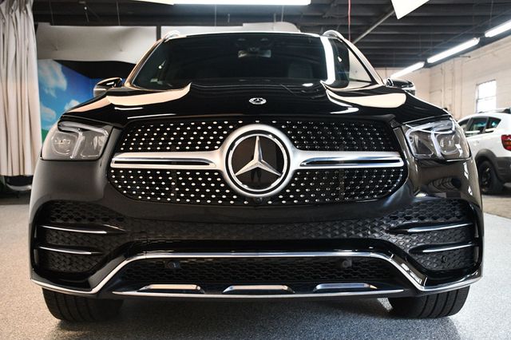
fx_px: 553
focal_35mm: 39
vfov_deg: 34.2
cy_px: 170
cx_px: 256
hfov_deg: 49.6
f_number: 3.8
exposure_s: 1/125
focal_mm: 26
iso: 2800
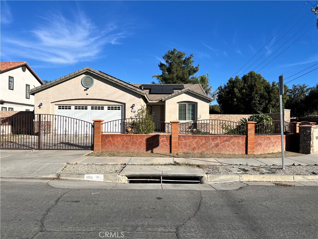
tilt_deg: +1.2
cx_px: 159
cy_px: 120
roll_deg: -0.1
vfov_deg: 53.1
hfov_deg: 67.3
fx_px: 239
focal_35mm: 26
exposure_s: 1/4484
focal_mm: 5.1
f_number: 1.6
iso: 50
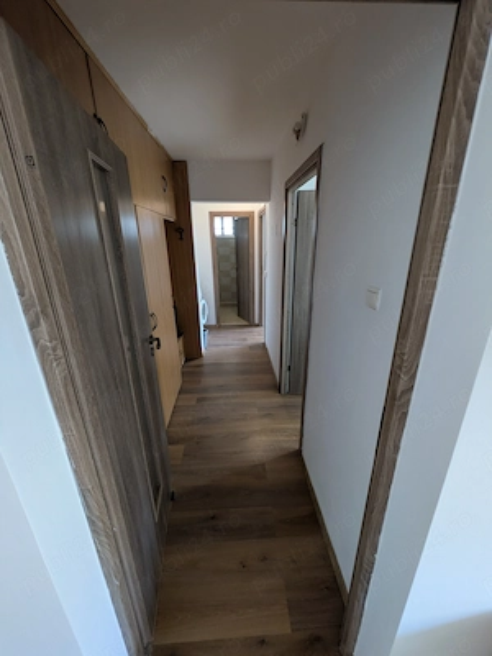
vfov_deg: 102.1
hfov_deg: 85.7
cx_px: 246
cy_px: 328
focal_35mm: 14
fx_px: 265
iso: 217
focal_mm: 1.83
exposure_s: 1/25
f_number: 2.2
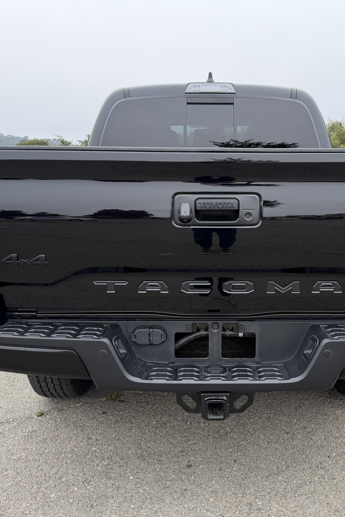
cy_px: 260
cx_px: 215
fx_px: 489
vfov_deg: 55.8
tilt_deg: -13.2
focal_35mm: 34
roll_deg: +1.2
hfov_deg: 38.6
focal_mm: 6.76
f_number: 1.78
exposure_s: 1/175
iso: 80
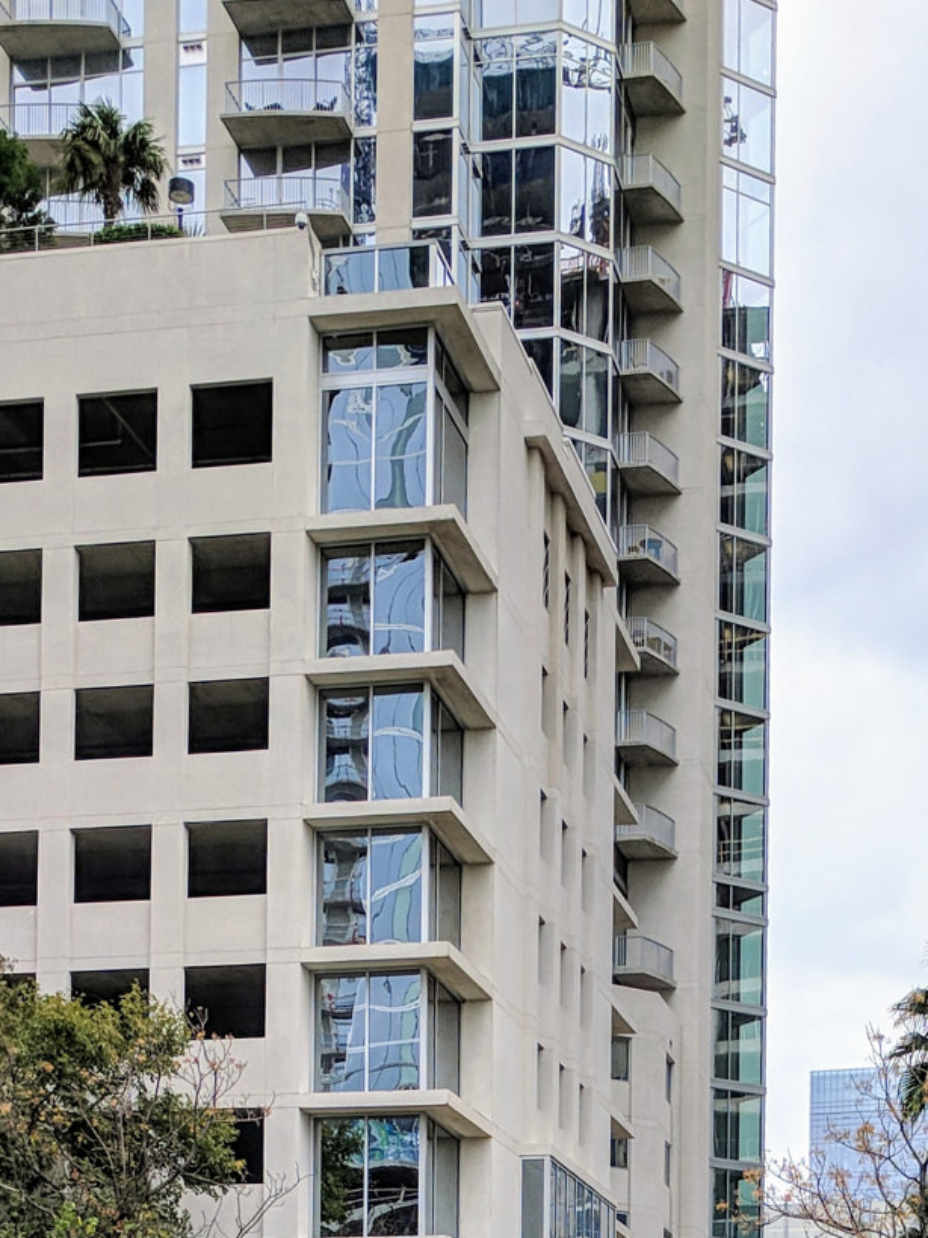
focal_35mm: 65
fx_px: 2324
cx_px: 632
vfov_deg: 26.2
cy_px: 1536
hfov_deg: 22.5
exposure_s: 1/796
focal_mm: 4.67
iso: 51
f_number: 2
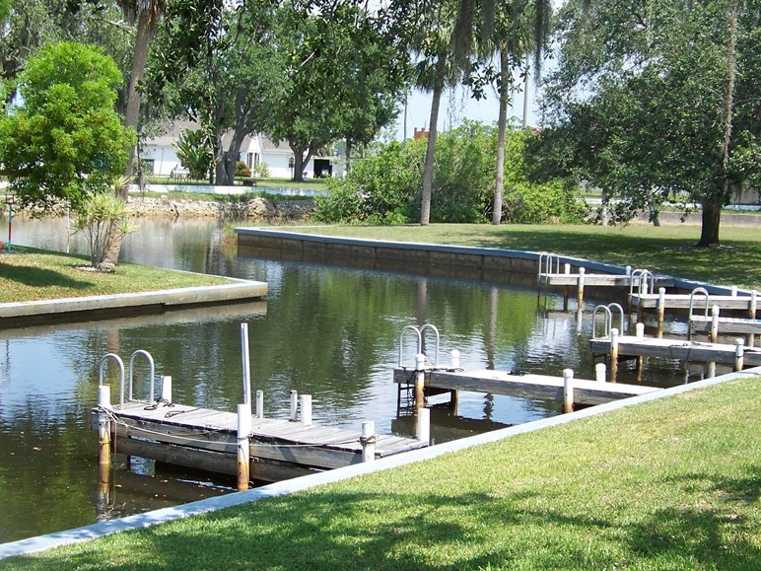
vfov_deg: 20.2
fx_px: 1605
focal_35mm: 73
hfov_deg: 26.7
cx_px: 393
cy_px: 314
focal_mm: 9.36
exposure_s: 1/400
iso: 64
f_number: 3.2
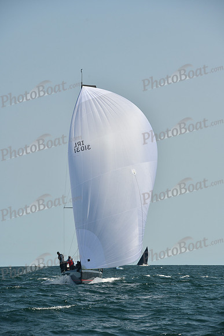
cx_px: 112
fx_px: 1679
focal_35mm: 180
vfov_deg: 11.4
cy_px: 168
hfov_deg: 7.6
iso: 320
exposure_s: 1/640
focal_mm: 180
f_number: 9
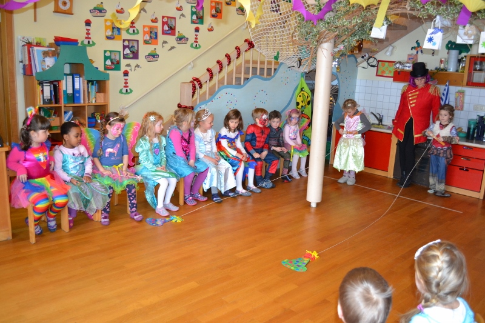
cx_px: 242
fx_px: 404
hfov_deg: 61.9
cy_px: 162
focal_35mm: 30
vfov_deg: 43.6
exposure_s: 1/60
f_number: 3.8
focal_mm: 20
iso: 1400
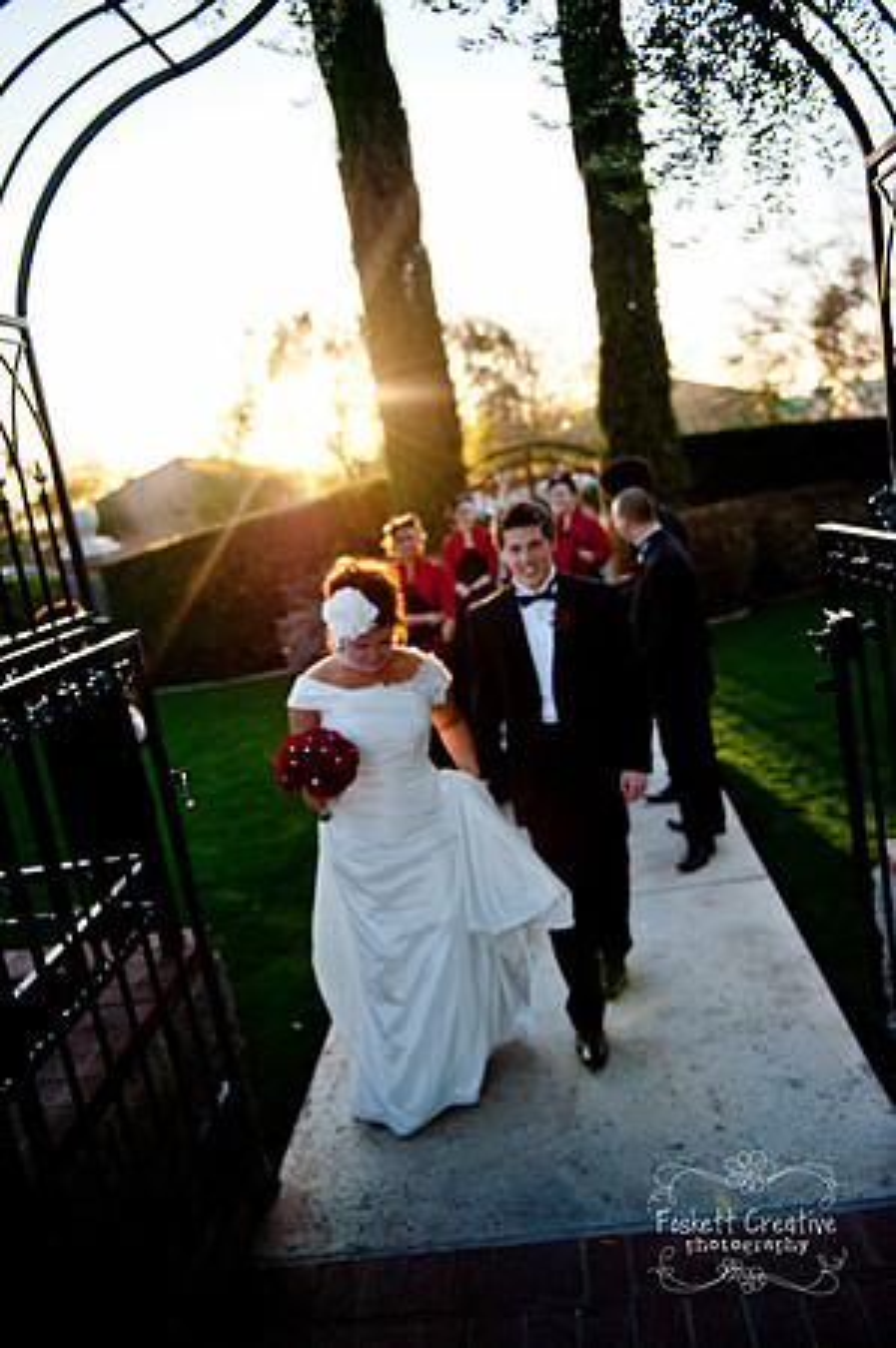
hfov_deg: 44.9
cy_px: 674
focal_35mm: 29
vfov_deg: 63.7
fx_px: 1085
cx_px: 448
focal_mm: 29
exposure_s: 1/3200
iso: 200
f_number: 2.8
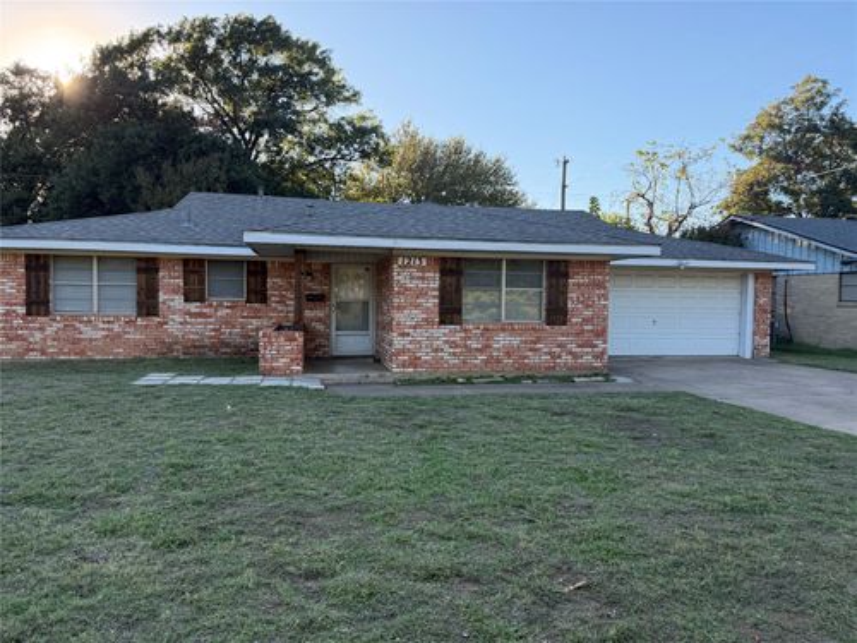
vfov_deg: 56.8
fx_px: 594
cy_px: 322
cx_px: 428
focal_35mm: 24
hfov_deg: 71.6
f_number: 1.78
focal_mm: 6.76
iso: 100
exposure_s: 1/1091
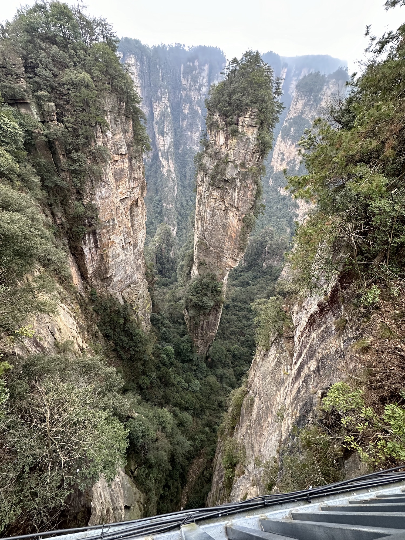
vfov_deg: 102.1
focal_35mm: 14
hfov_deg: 85.7
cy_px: 270
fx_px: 218
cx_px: 202
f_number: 2.2
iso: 160
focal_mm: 2.22
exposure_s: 1/99
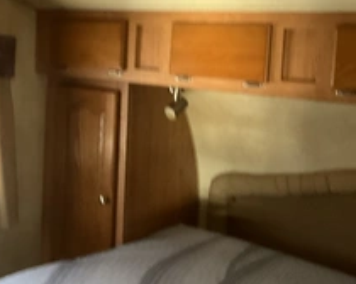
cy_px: 85
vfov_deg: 27.8
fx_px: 569
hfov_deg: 34.7
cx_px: 154
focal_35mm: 54
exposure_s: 1/40
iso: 320
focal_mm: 3
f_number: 1.8
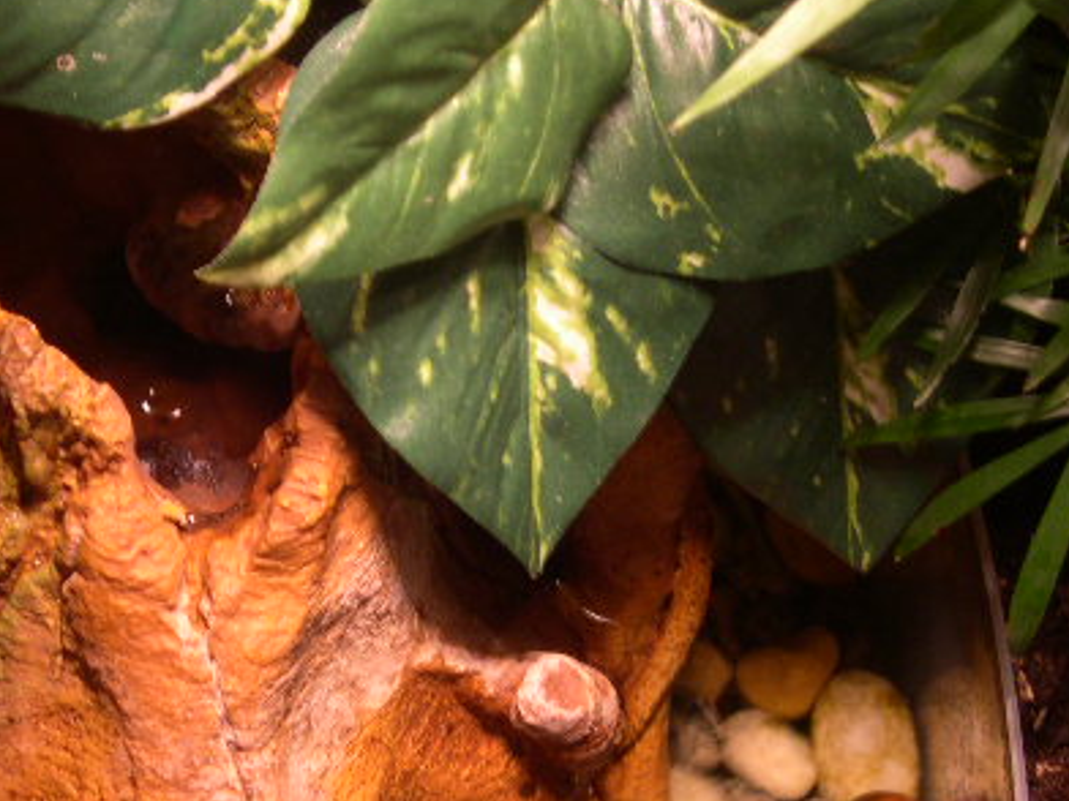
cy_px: 616
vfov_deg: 23.4
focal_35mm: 62
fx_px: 1915
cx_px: 303
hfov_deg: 30.8
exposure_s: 1/16
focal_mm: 8
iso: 100
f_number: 2.8
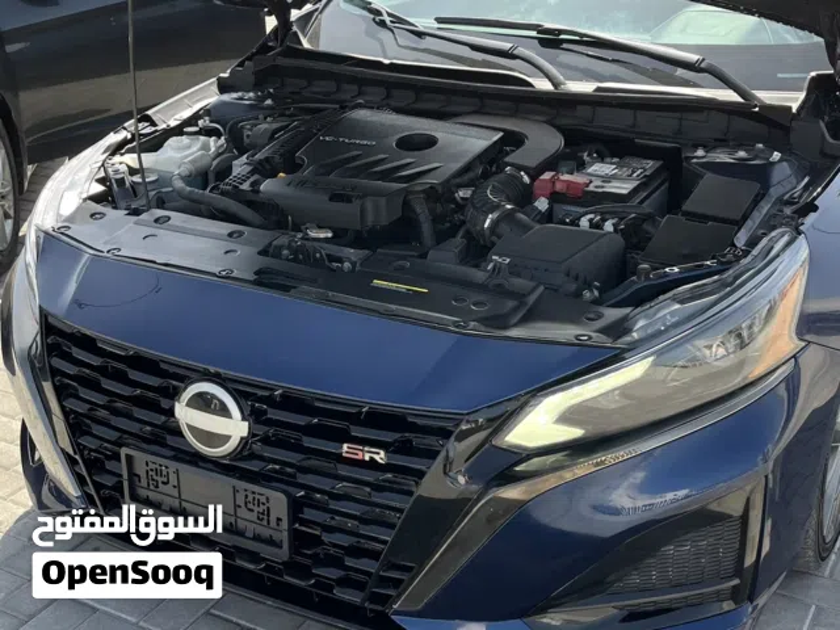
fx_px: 631
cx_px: 420
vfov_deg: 53.1
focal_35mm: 26
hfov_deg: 67.3
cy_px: 315
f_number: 1.6
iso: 50
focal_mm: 5.1
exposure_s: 1/816
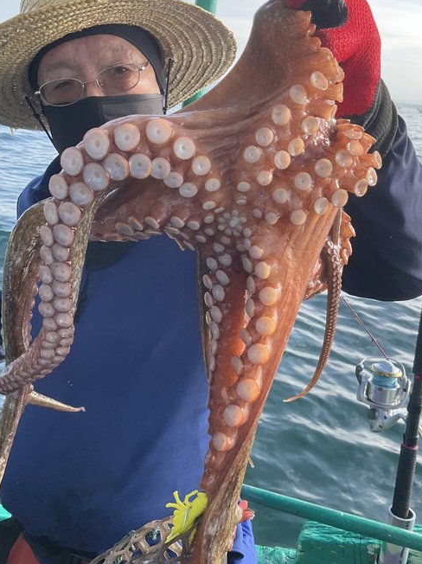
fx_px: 618
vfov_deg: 49.0
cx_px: 226
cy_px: 284
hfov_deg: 37.7
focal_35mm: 38
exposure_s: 1/322
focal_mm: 3
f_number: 1.8
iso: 25
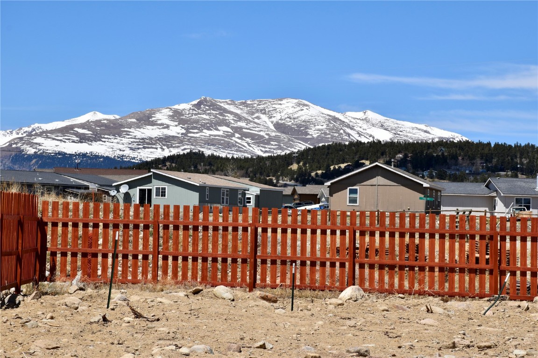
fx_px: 1793
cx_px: 269
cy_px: 179
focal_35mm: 120
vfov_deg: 11.4
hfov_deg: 17.1
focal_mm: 80
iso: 200
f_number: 11
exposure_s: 1/500
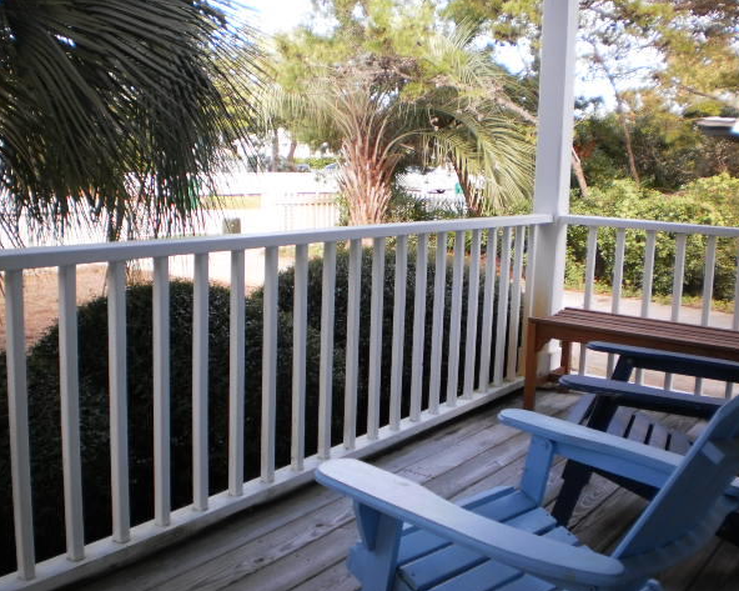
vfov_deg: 39.1
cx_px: 356
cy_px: 296
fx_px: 831
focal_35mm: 38
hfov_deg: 47.9
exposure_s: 1/100
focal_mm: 6.3
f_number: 3.1
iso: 100
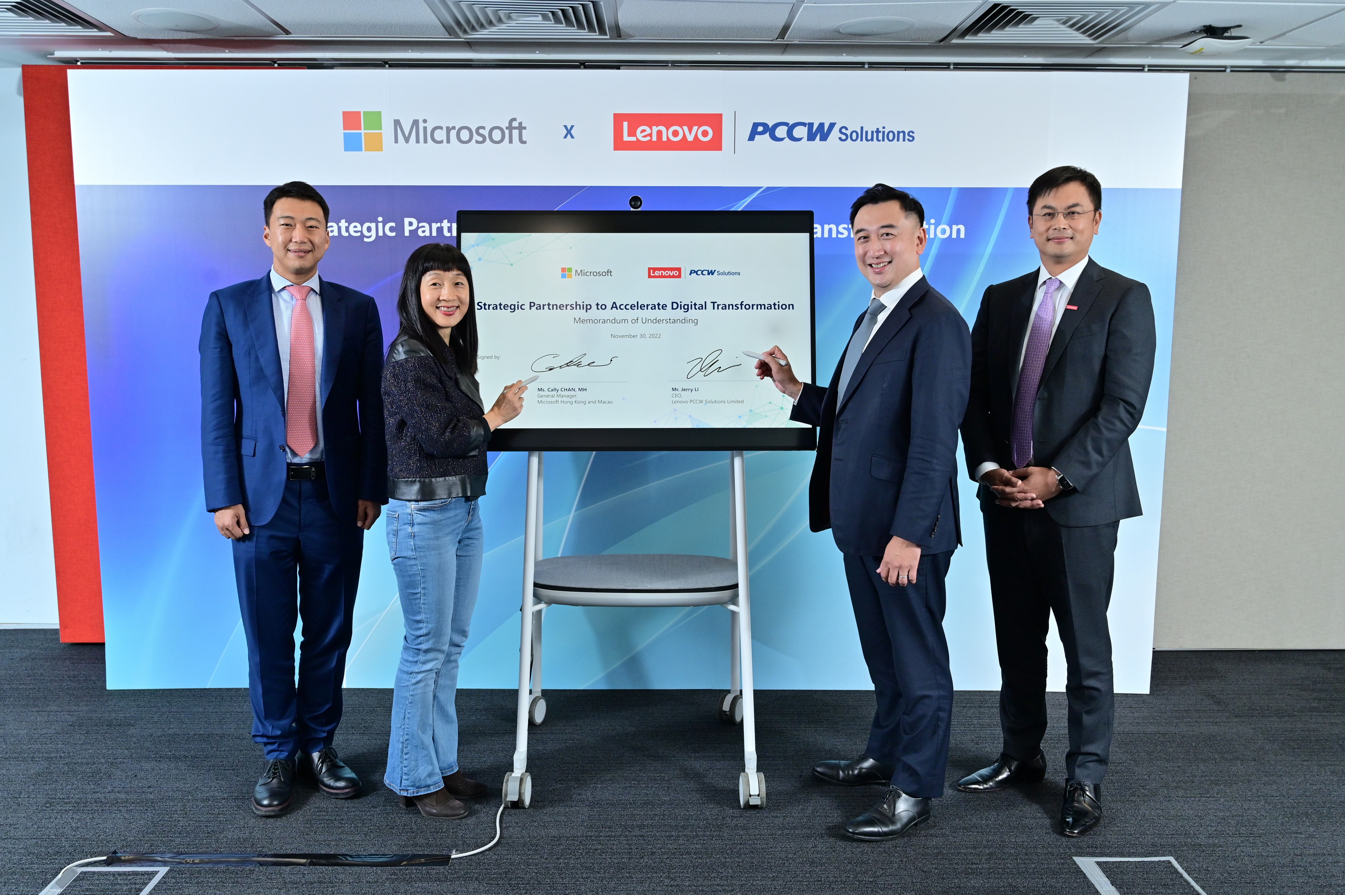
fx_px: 1120
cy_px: 448
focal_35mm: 30
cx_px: 672
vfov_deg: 43.6
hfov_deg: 62.0
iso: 640
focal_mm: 30
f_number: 5.6
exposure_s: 1/160
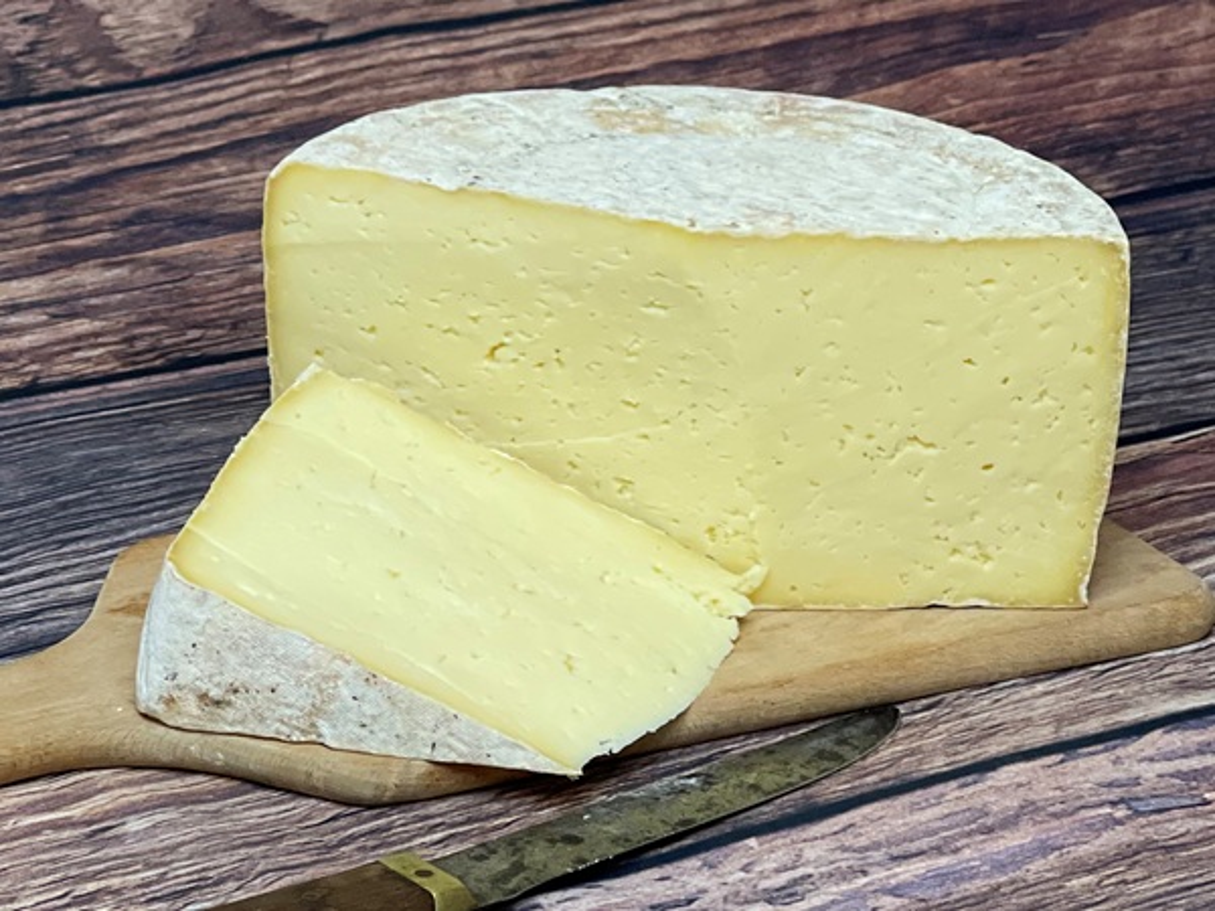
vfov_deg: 22.9
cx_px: 608
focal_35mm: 64
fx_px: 2246
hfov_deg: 30.3
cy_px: 456
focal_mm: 7.5
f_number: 2.2
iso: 100
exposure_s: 1/100
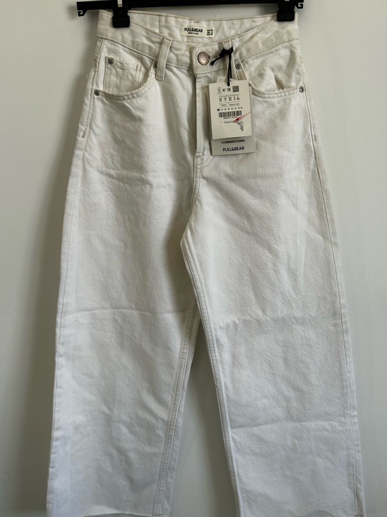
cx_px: 213
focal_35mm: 32
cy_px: 265
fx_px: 477
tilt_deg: -12.5
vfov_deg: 56.8
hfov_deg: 44.1
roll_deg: +2.0
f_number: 1.5
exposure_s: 1/174
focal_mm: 5.7
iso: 40
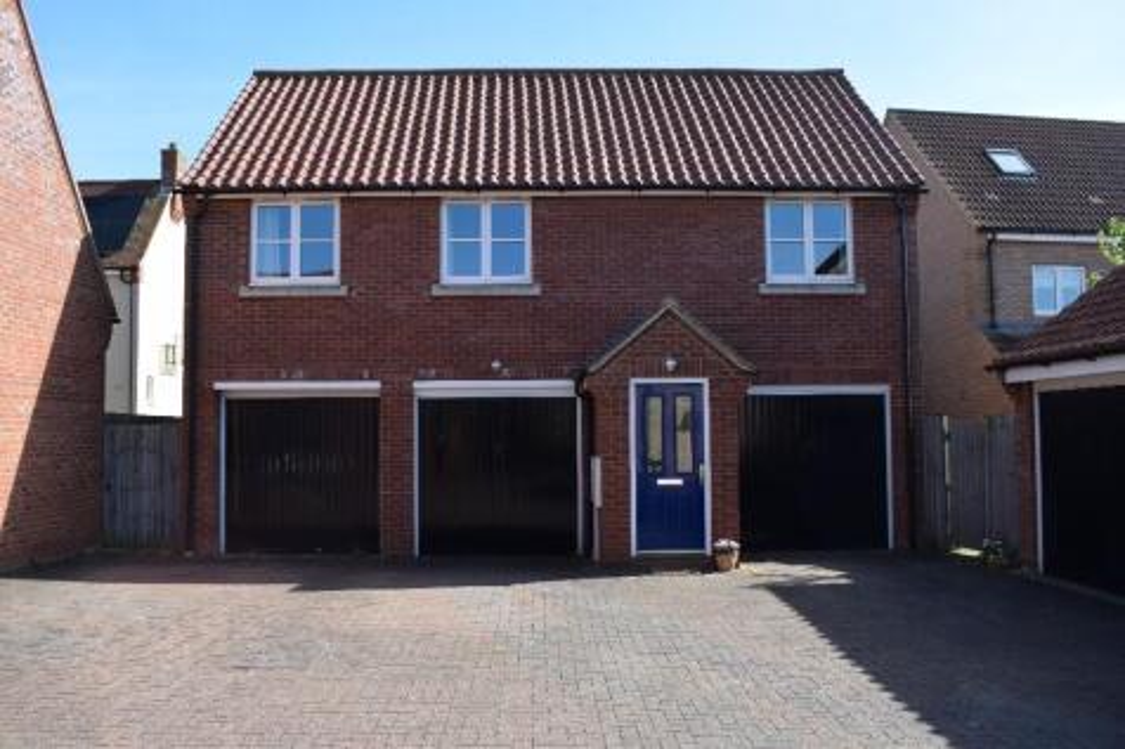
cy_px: 374
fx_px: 937
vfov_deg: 43.6
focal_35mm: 30
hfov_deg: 61.9
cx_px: 562
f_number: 8
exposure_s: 1/250
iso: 200
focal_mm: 20
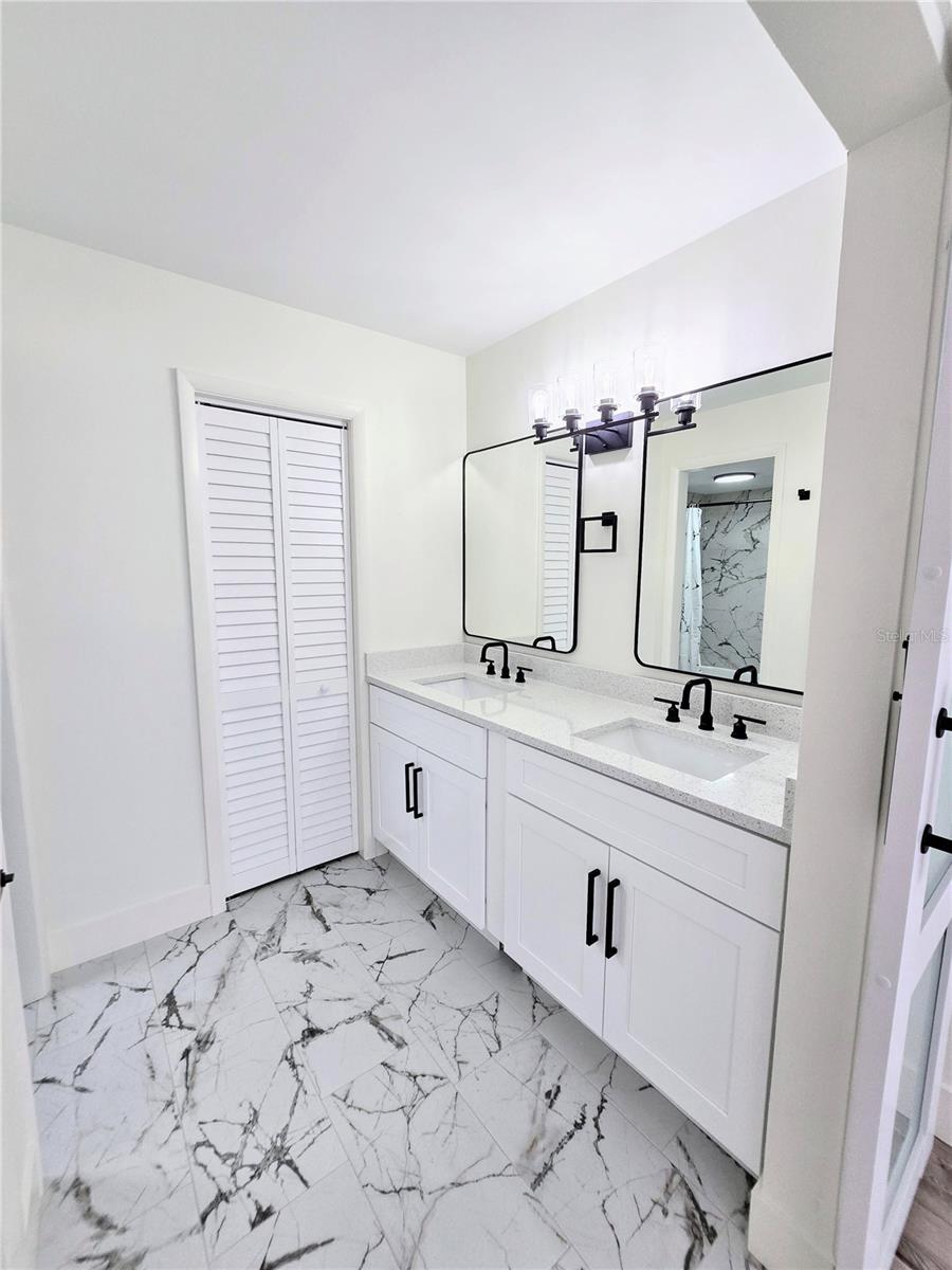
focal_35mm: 13
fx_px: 477
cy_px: 635
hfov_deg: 89.9
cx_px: 476
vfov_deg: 106.2
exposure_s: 1/120
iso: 64
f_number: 2.2
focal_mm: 2.2
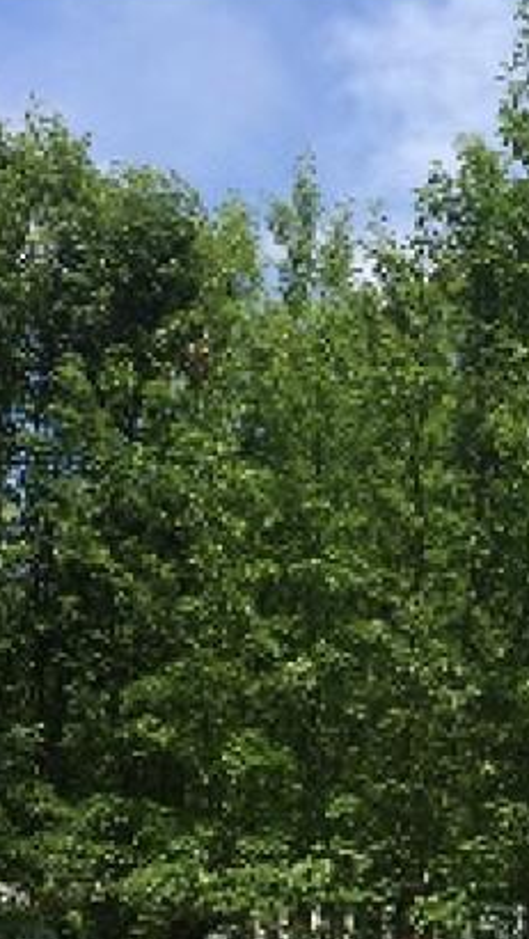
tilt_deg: +5.1
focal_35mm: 79
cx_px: 611
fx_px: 1968
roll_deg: -0.3
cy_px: 850
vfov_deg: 26.0
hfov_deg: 14.9
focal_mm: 4.15
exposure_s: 1/1709
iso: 32
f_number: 2.2
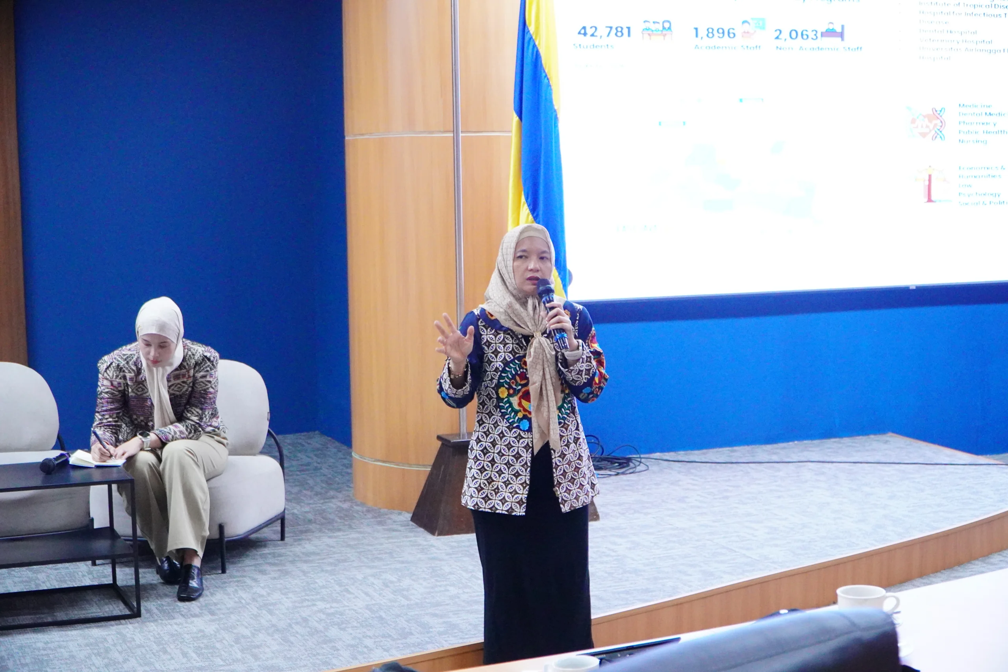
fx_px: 1596
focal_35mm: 57
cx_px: 504
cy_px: 336
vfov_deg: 23.8
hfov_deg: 35.1
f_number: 4.5
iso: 6400
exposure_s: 1/200
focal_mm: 38
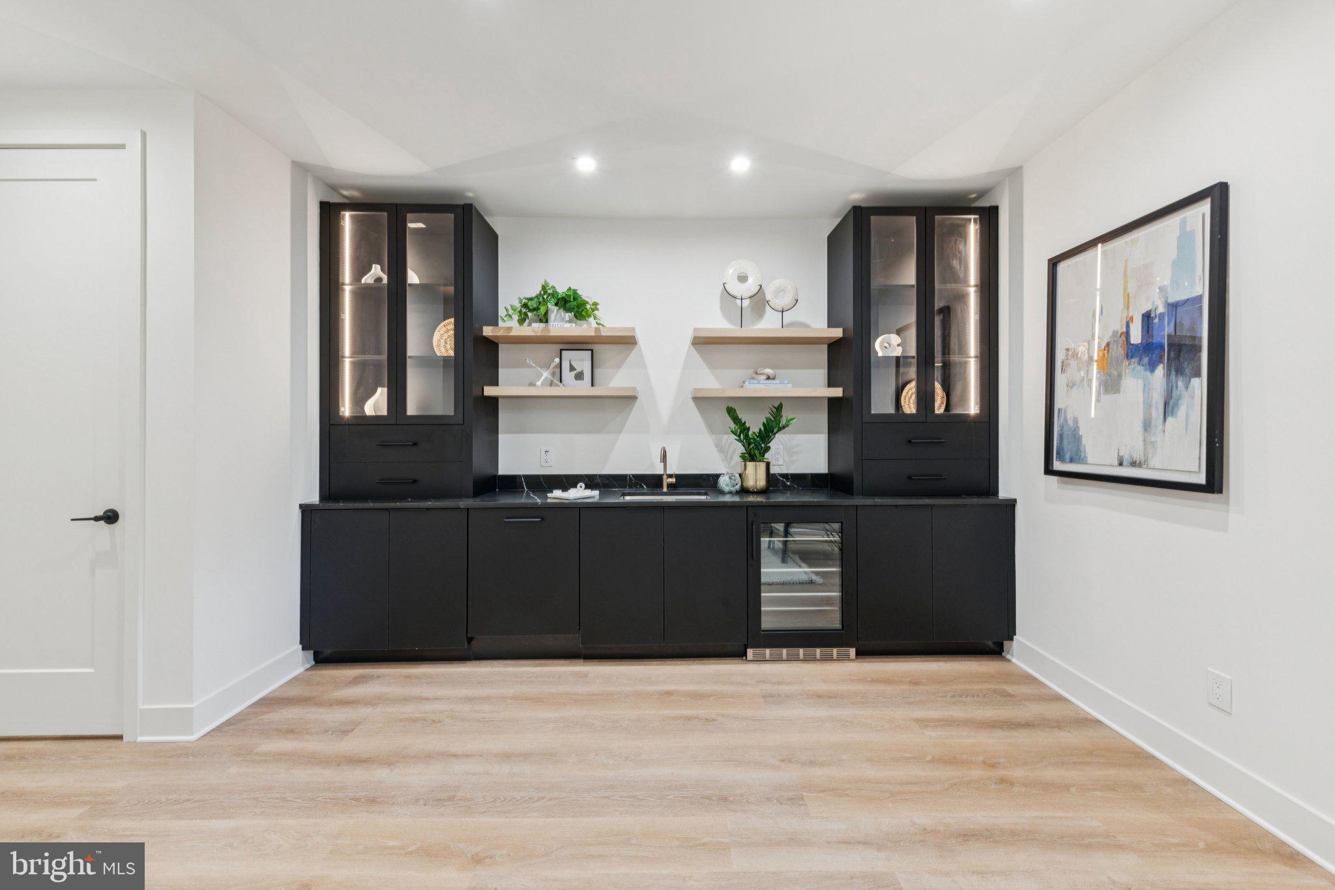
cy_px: 445
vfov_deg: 81.2
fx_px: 519
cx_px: 668
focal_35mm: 14
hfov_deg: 104.3
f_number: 10
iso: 320
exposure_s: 1/5
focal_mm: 14
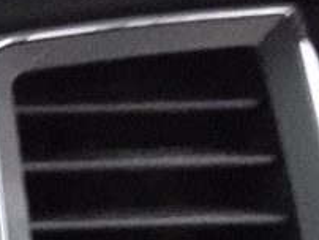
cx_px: -753
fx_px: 1578
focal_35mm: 171
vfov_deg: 7.3
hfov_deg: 8.7
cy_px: 818
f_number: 3.5
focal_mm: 4.25
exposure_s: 1/8
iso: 1600
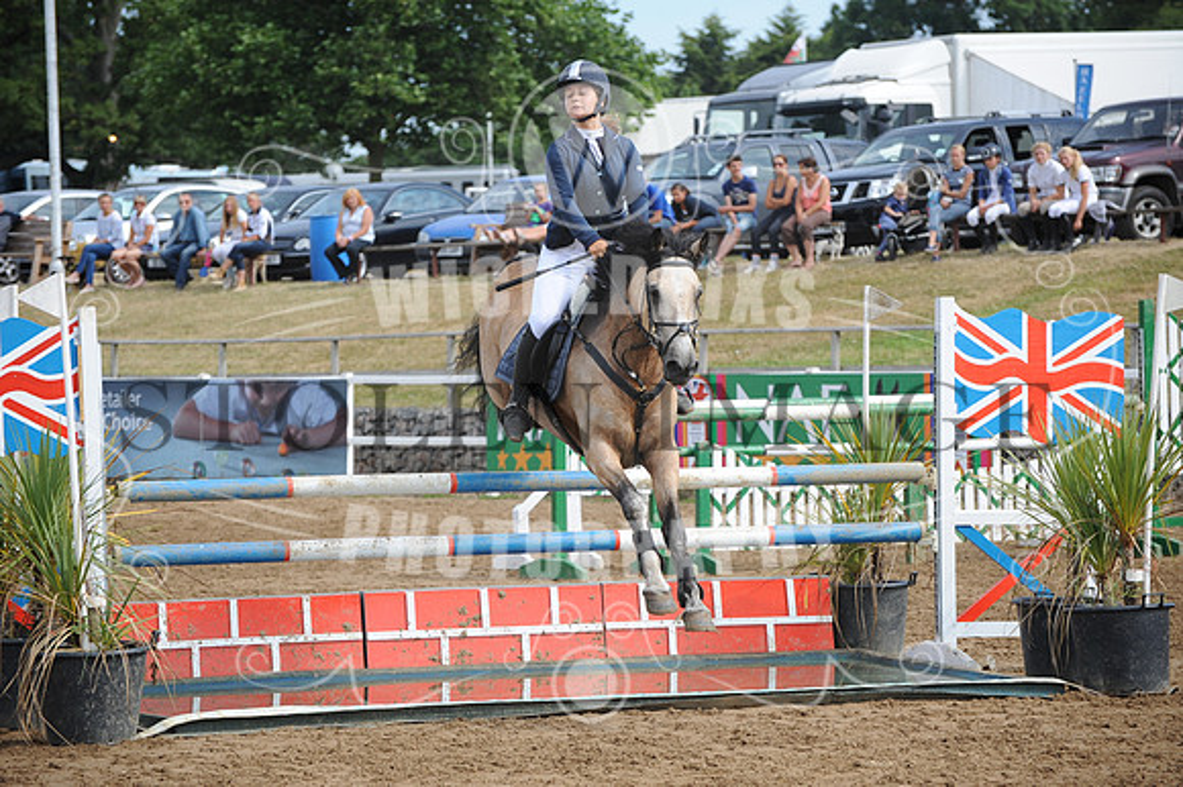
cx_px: 592
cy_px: 394
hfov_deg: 14.7
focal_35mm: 140
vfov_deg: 9.8
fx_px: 4598
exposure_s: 1/1000
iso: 320
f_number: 5.6
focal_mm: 140
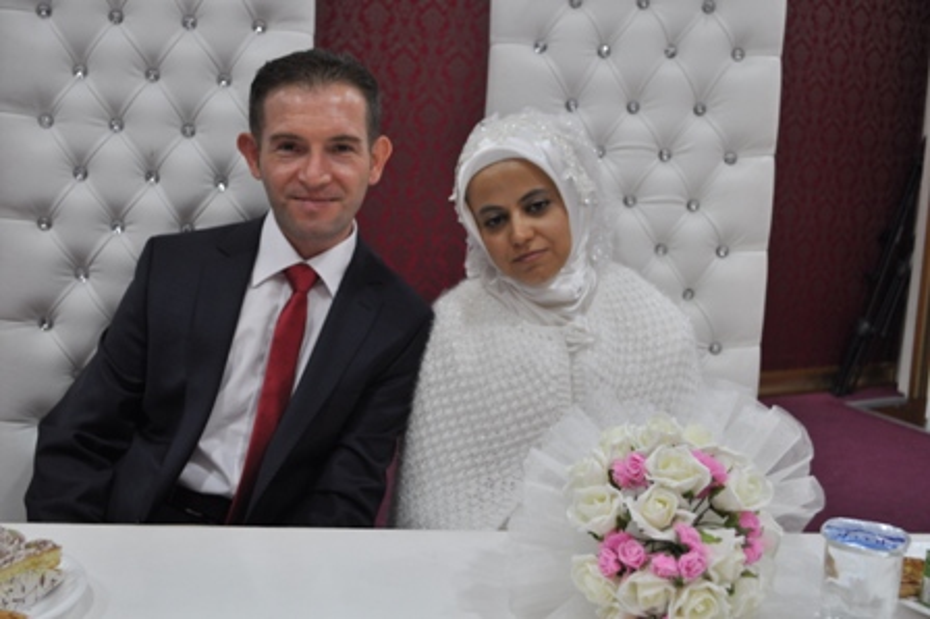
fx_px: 1084
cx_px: 465
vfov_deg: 31.8
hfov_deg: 46.4
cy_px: 310
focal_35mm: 42
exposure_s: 1/60
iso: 500
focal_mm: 28
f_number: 4.5
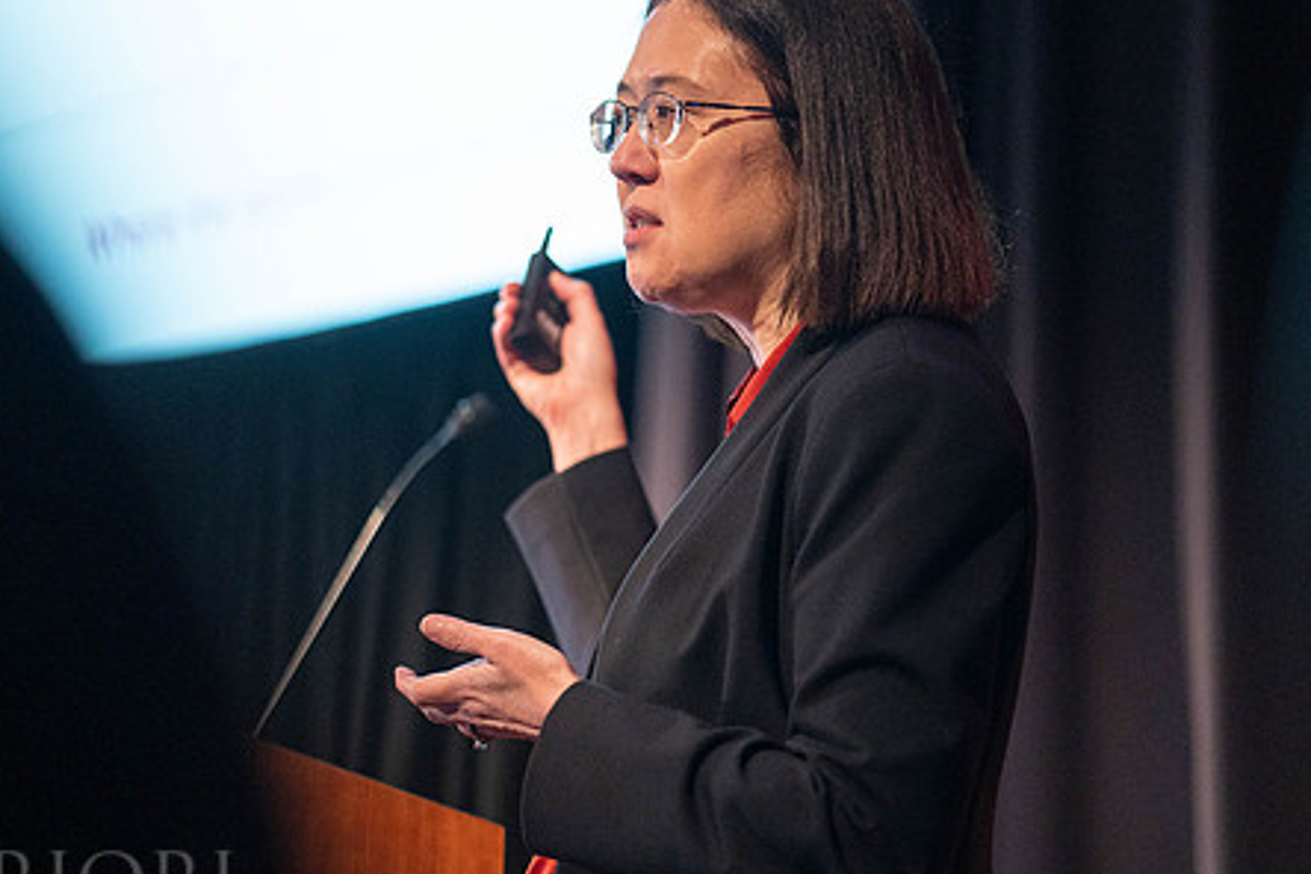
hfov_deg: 18.4
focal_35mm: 111
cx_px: 599
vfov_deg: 12.3
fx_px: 4042
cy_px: 427
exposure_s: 1/200
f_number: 1.8
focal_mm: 85
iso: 3200
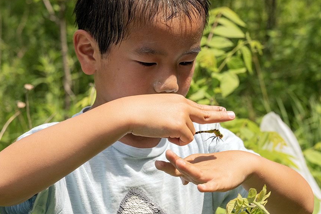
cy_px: 93
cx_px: 157
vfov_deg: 11.3
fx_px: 1079
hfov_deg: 16.9
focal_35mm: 121
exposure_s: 1/2500
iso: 2000
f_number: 10
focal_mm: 103
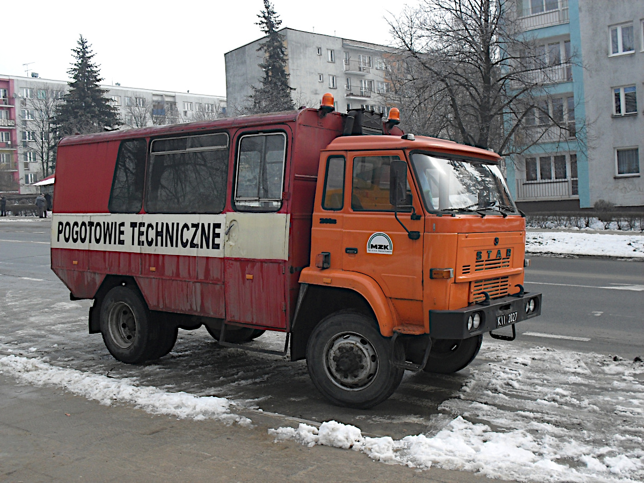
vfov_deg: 37.7
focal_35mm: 38
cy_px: 242
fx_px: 707
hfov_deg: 49.0
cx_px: 322
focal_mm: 6.3
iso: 80
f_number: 8.3
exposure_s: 1/90
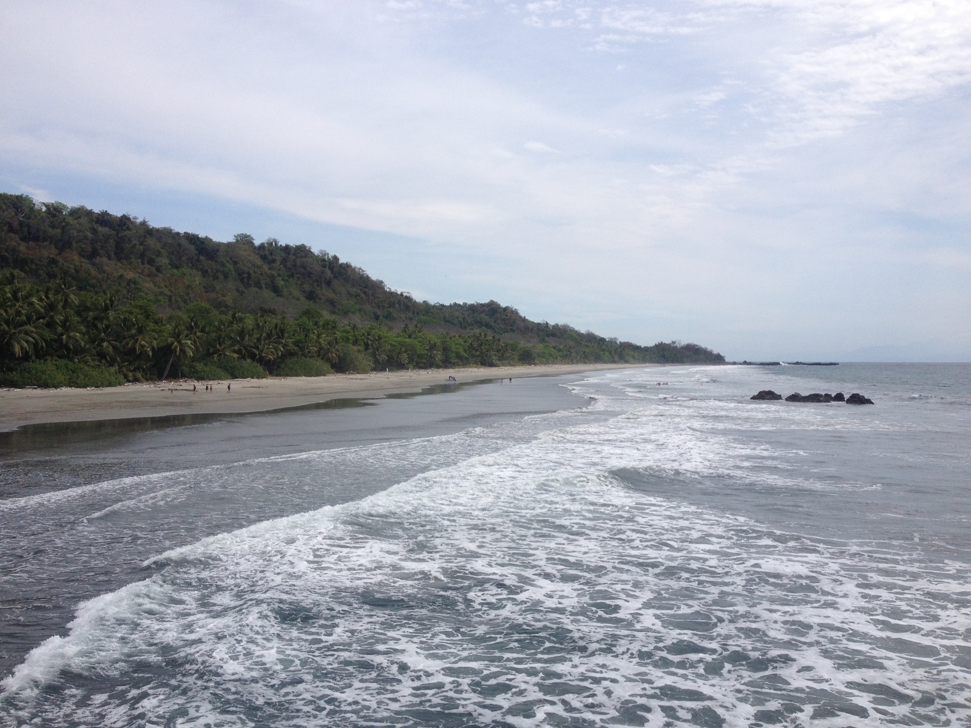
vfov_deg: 40.7
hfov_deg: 52.6
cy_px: 364
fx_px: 982
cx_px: 486
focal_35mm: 35
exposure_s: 1/3460
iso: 50
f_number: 2.4
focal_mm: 4.28
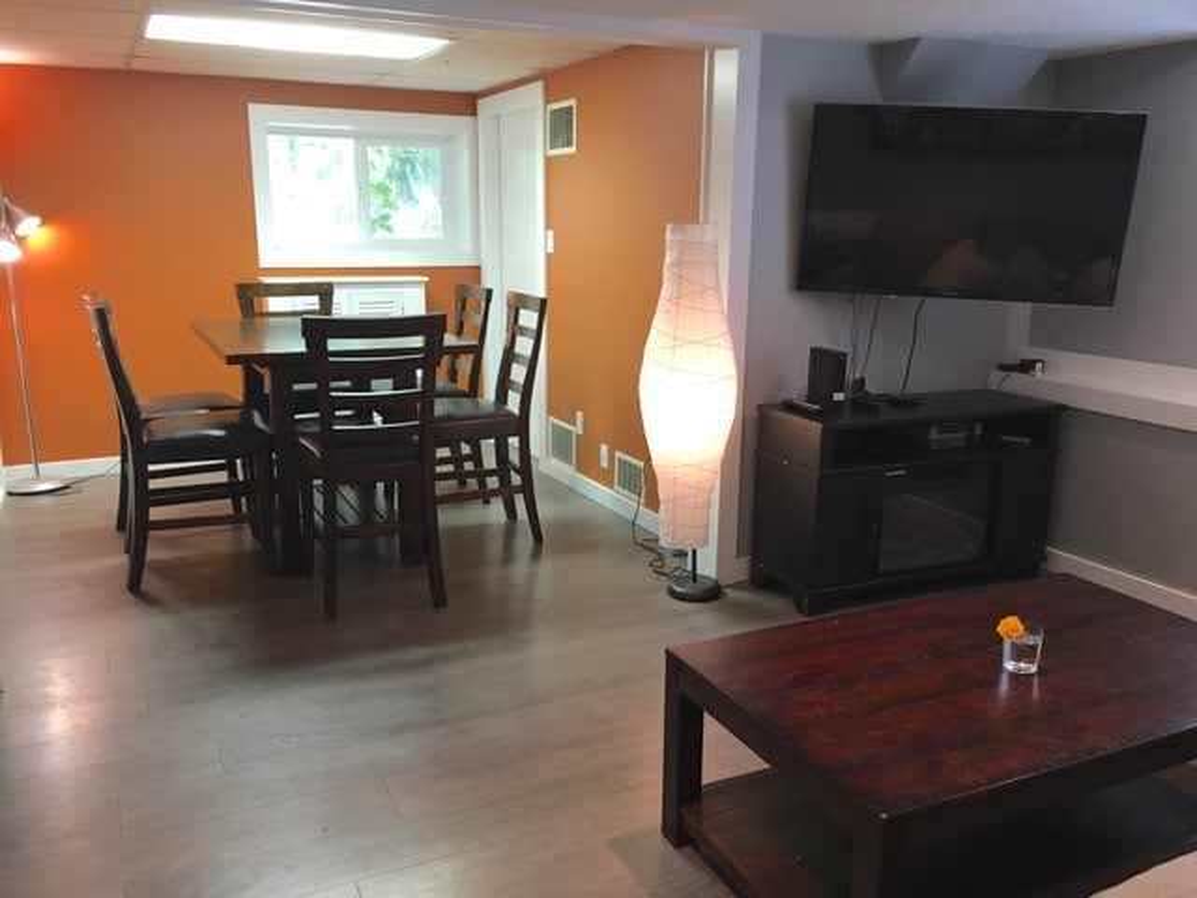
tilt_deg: -12.1
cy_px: 449
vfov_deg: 48.2
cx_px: 598
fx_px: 1003
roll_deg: -0.4
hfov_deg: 61.7
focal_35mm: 29
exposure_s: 1/30
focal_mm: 4.15
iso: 100
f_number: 2.2
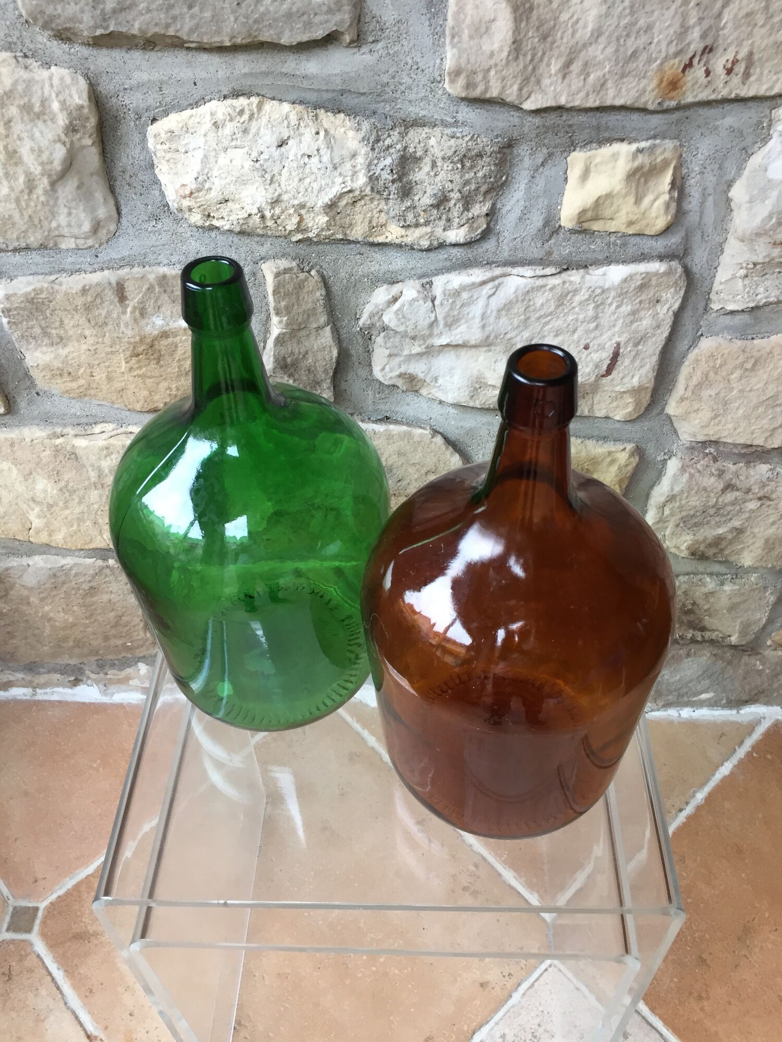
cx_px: 391
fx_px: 874
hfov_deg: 48.2
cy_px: 521
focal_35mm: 29
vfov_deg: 61.7
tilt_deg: -46.7
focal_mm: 4.15
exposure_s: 1/33
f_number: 2.2
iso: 80
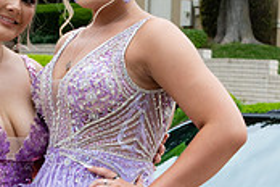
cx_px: 156
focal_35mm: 120
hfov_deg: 17.1
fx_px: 933
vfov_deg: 11.4
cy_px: 156
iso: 500
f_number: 2.8
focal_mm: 24
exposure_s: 1/1000
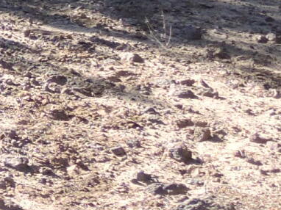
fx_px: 1785
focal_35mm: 220
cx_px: -750
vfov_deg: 6.6
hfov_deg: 7.2
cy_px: -132
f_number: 2
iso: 80
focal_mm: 6
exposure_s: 1/500
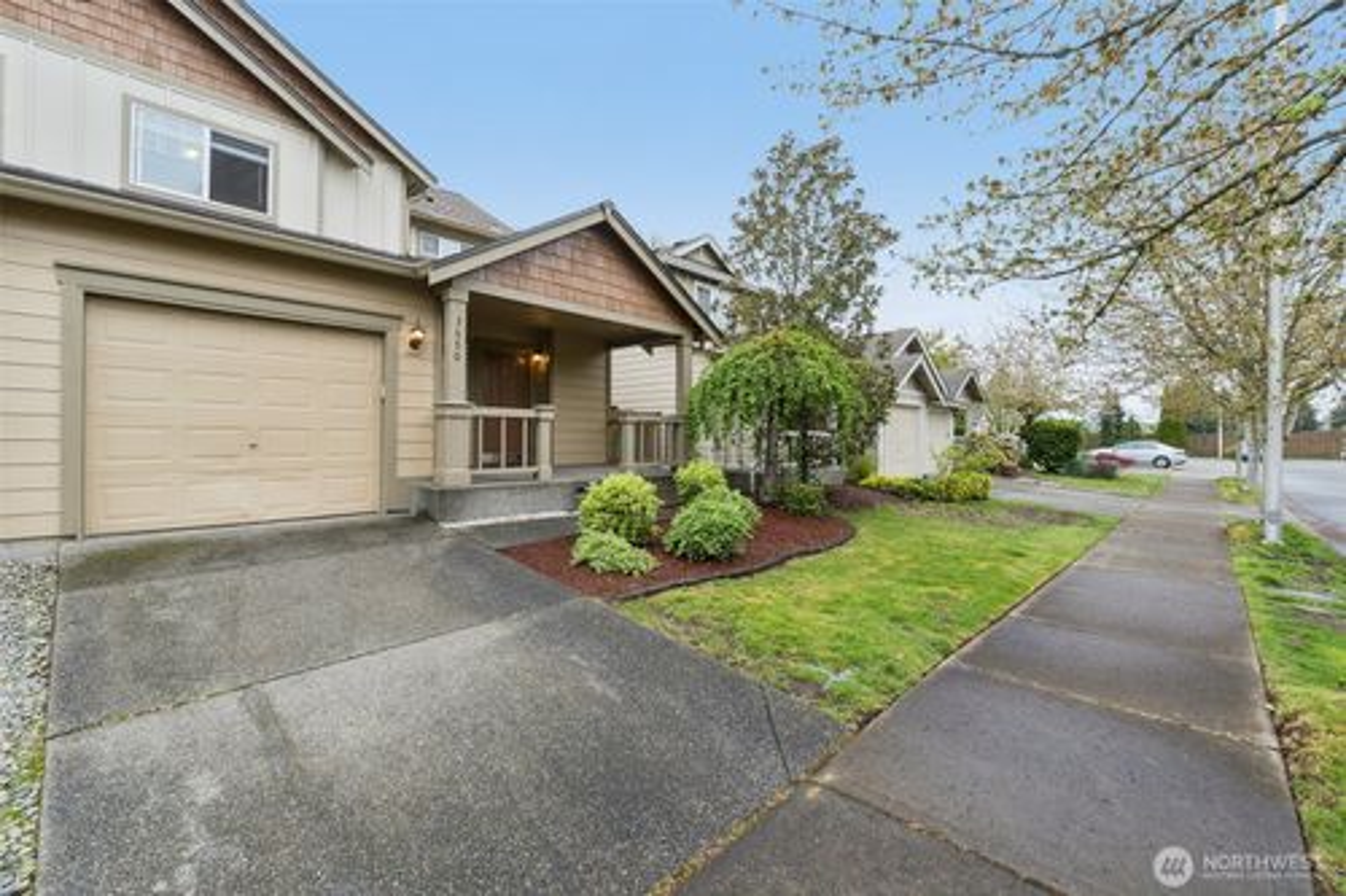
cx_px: 673
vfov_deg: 77.3
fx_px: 561
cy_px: 448
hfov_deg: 100.4
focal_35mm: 15
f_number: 9
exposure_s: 1/50
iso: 250
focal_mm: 10
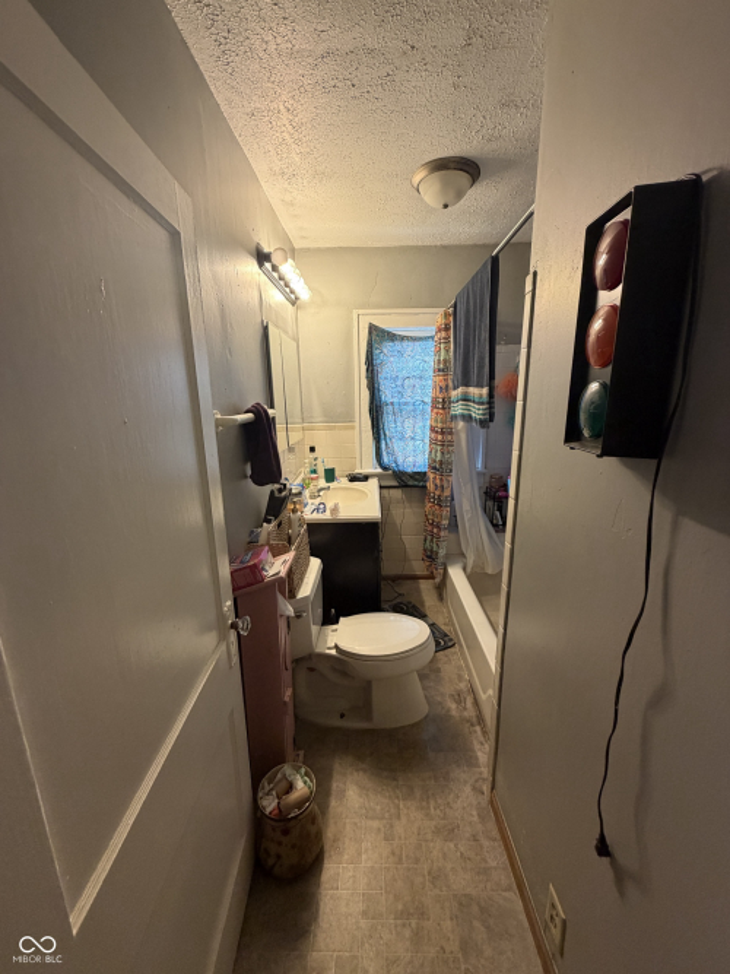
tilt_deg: -9.6
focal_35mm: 14
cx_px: 365
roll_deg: +0.1
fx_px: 394
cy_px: 487
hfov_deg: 85.7
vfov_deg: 102.1
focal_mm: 2.22
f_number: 2.2
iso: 250
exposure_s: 1/60
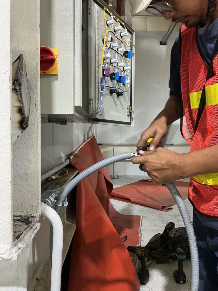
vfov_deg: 61.7
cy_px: 146
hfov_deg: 48.2
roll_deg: +0.1
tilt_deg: -1.5
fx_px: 244
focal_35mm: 29
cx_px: 109
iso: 200
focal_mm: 3
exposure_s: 1/50
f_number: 1.8
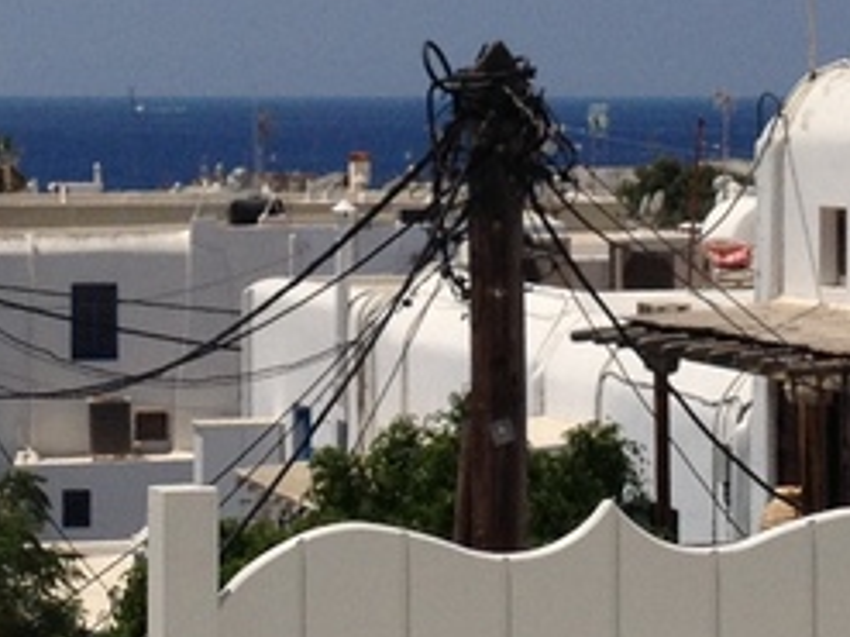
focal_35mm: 170
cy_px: 76
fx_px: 4172
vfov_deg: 8.7
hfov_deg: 11.6
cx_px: 506
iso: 50
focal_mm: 4.28
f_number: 2.4
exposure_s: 1/4608
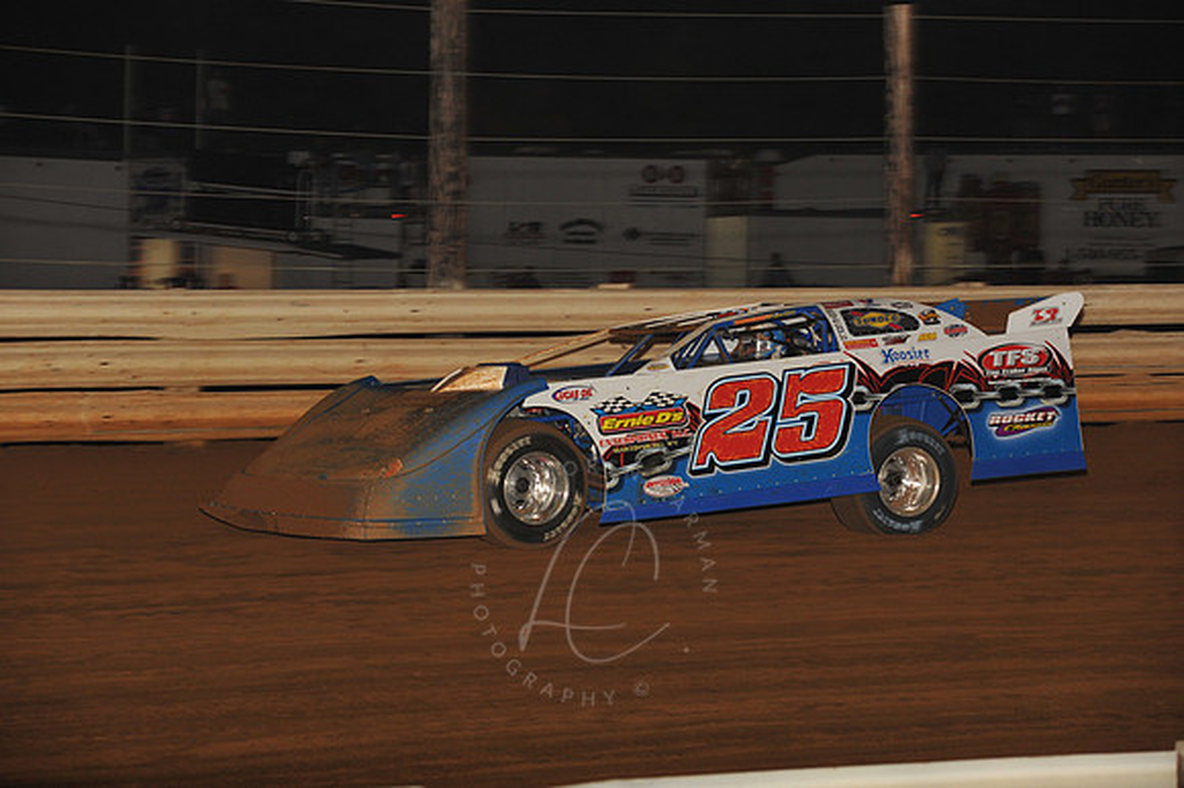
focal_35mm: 145
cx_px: 592
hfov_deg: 14.2
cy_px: 394
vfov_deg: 9.5
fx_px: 4766
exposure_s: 1/320
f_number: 7.1
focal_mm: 145
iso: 1000
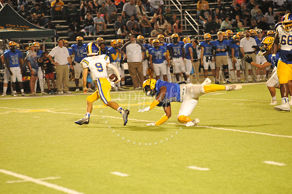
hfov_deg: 10.3
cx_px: 146
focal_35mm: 200
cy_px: 97
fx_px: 1621
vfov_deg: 6.9
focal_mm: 200
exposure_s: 1/200
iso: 5000
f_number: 4.5
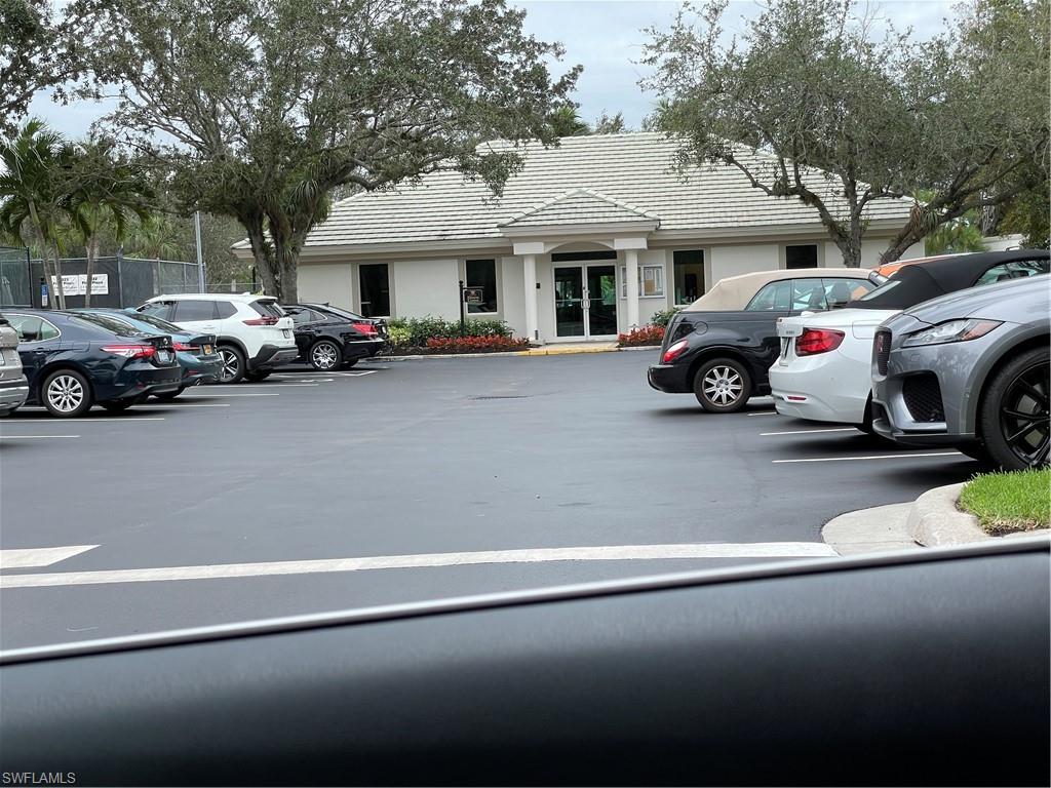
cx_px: 526
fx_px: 1579
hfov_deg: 36.8
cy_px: 394
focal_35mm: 52
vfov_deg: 28.0
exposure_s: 1/390
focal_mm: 6
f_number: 2
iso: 25
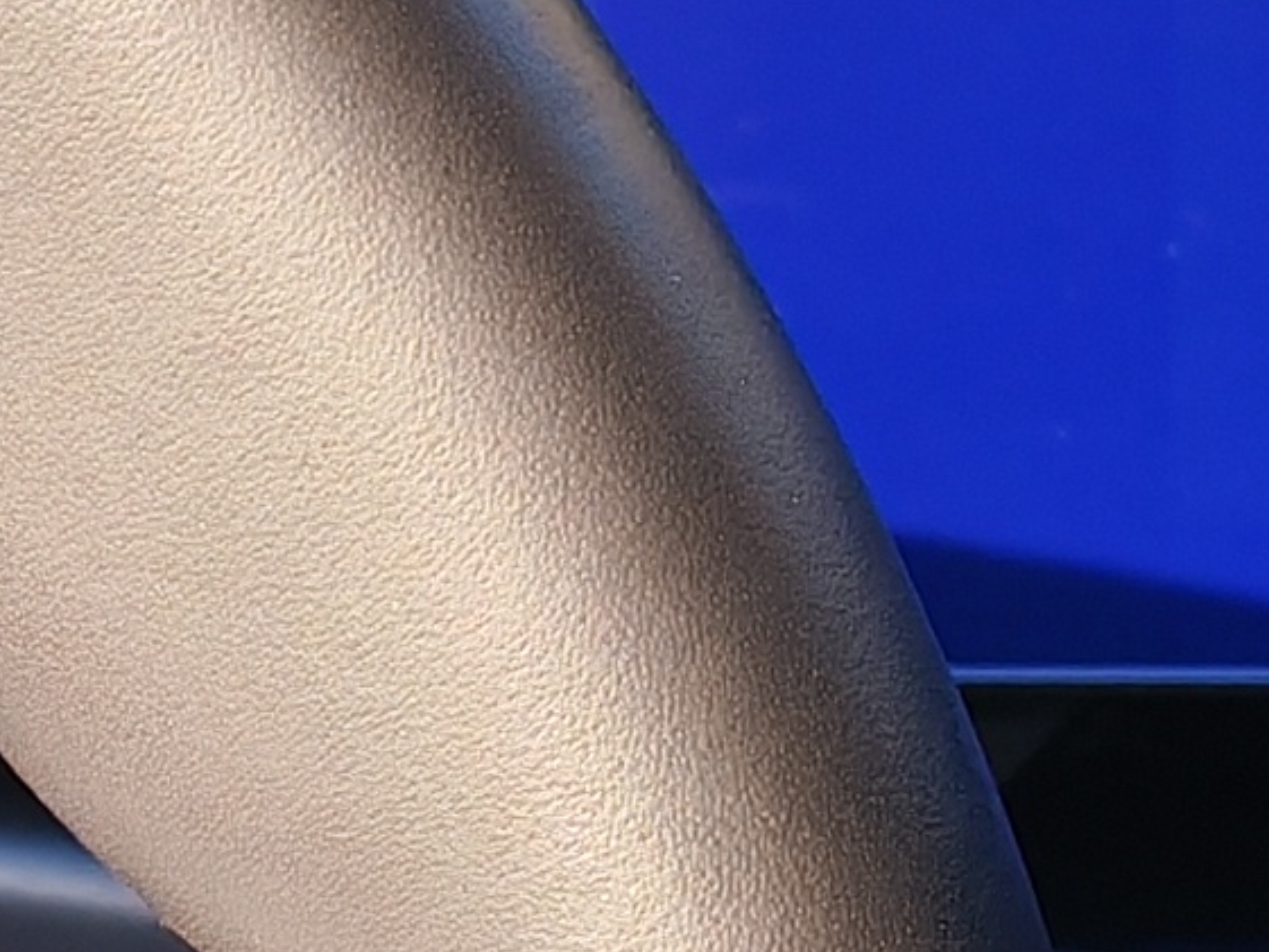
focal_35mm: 197
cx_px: 934
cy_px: -138
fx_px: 7223
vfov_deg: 7.5
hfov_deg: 10.0
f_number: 1.9
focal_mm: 6.12
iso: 50
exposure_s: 1/170
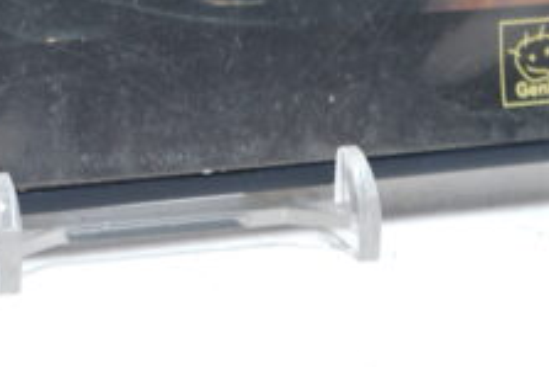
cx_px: 101
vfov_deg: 7.4
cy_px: -537
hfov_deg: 11.9
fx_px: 2625
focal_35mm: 172
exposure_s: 1/2.5
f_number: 5
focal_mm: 32
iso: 64
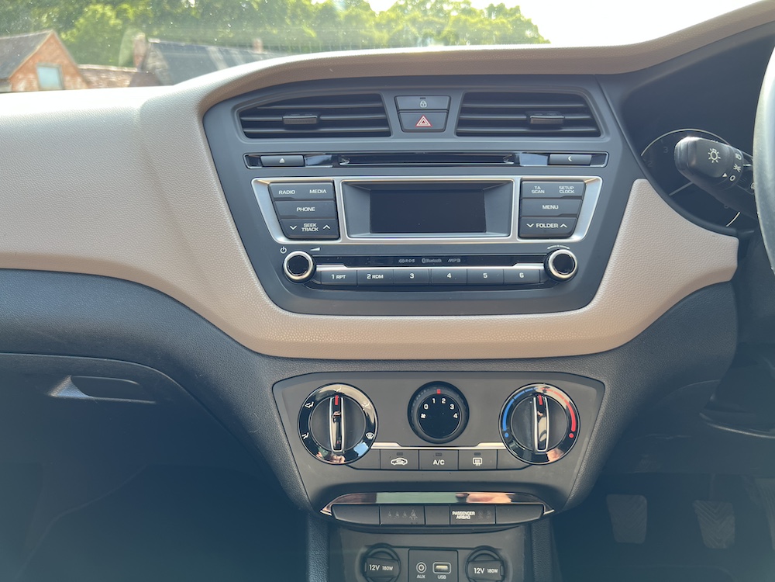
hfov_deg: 67.3
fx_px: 582
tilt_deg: -15.5
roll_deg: +2.0
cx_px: 388
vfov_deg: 53.1
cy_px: 291
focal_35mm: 26
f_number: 1.5
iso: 40
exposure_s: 1/121
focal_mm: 5.7
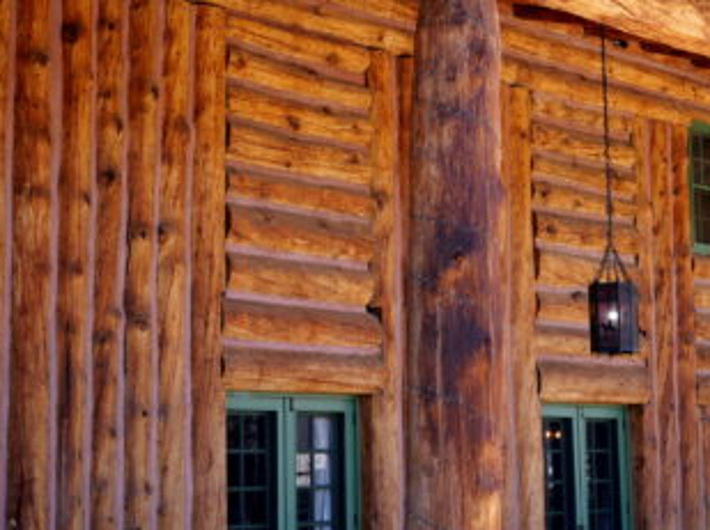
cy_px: 252
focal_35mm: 70
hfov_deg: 27.8
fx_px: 1434
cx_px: 418
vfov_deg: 21.0
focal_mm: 27
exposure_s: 1/125
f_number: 4.6
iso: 200
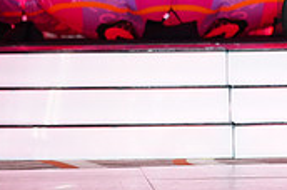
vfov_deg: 3.9
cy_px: -14
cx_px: 459
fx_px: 2825
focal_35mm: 355
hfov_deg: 5.7
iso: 2500
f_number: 4
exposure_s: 1/400
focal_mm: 105
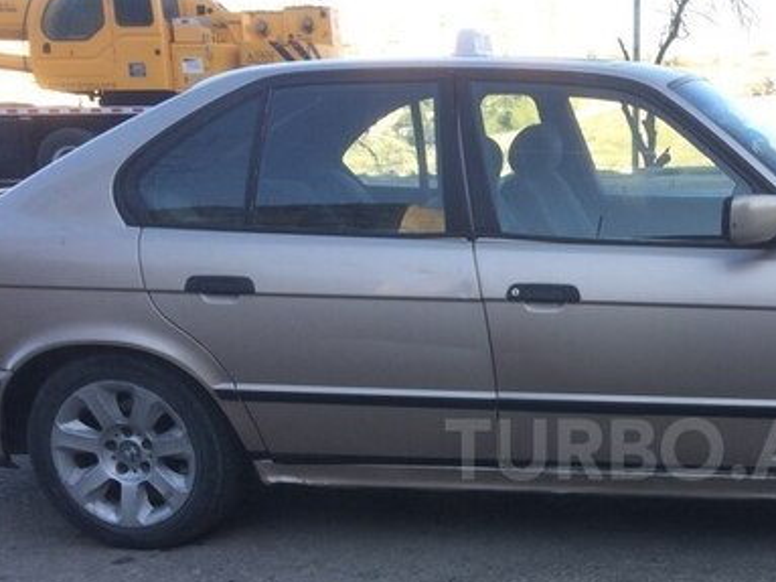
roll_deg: +1.8
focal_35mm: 50
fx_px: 1121
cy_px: 449
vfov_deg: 28.6
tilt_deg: -15.0
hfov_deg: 36.5
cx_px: 652
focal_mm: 4.15
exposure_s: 1/316
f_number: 2.2
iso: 32
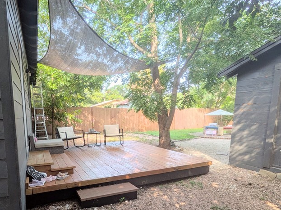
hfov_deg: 72.9
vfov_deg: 57.6
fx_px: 187
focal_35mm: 23
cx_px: 109
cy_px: 139
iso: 43
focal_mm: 1.83
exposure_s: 1/282
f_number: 2.2
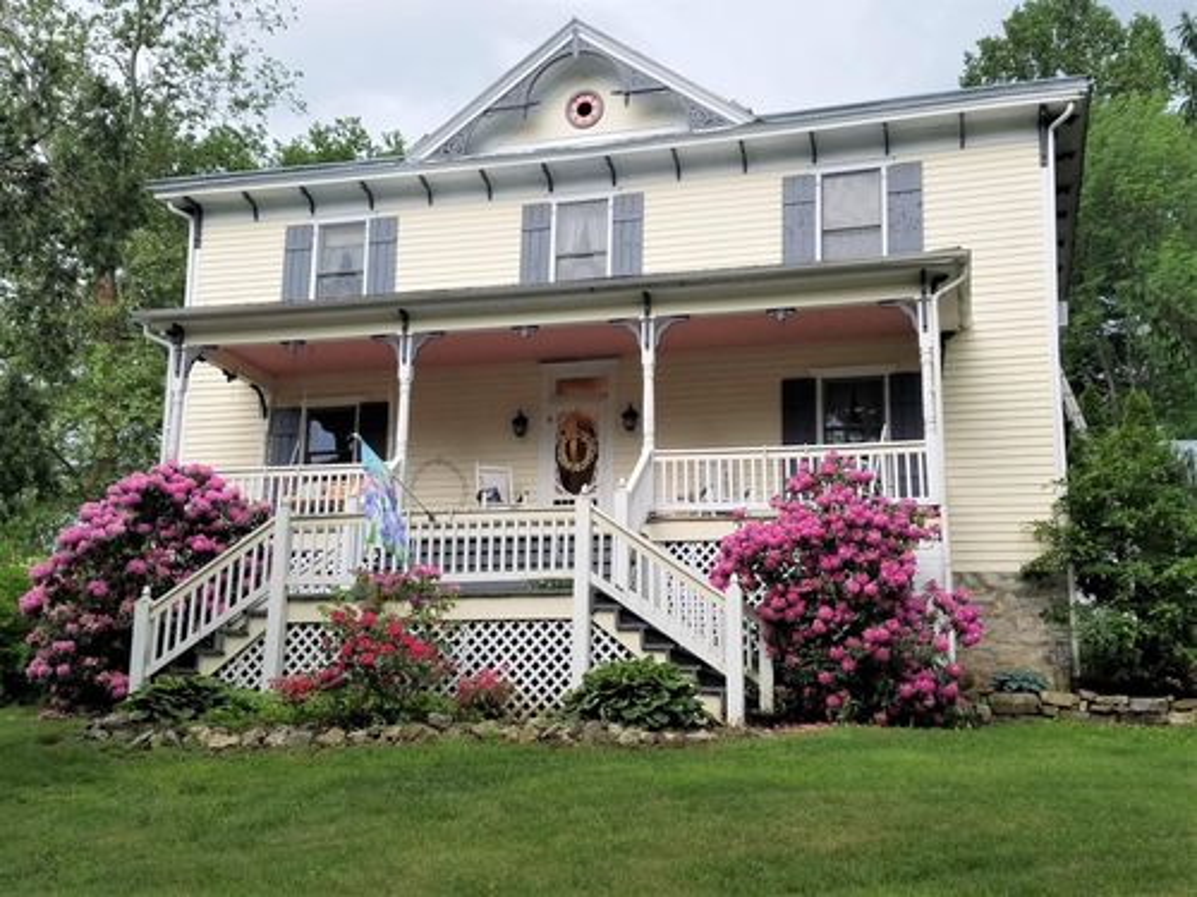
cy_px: 448
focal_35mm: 26
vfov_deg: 53.1
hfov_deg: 67.3
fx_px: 899
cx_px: 598
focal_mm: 4.2
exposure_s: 1/120
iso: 64
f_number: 1.7
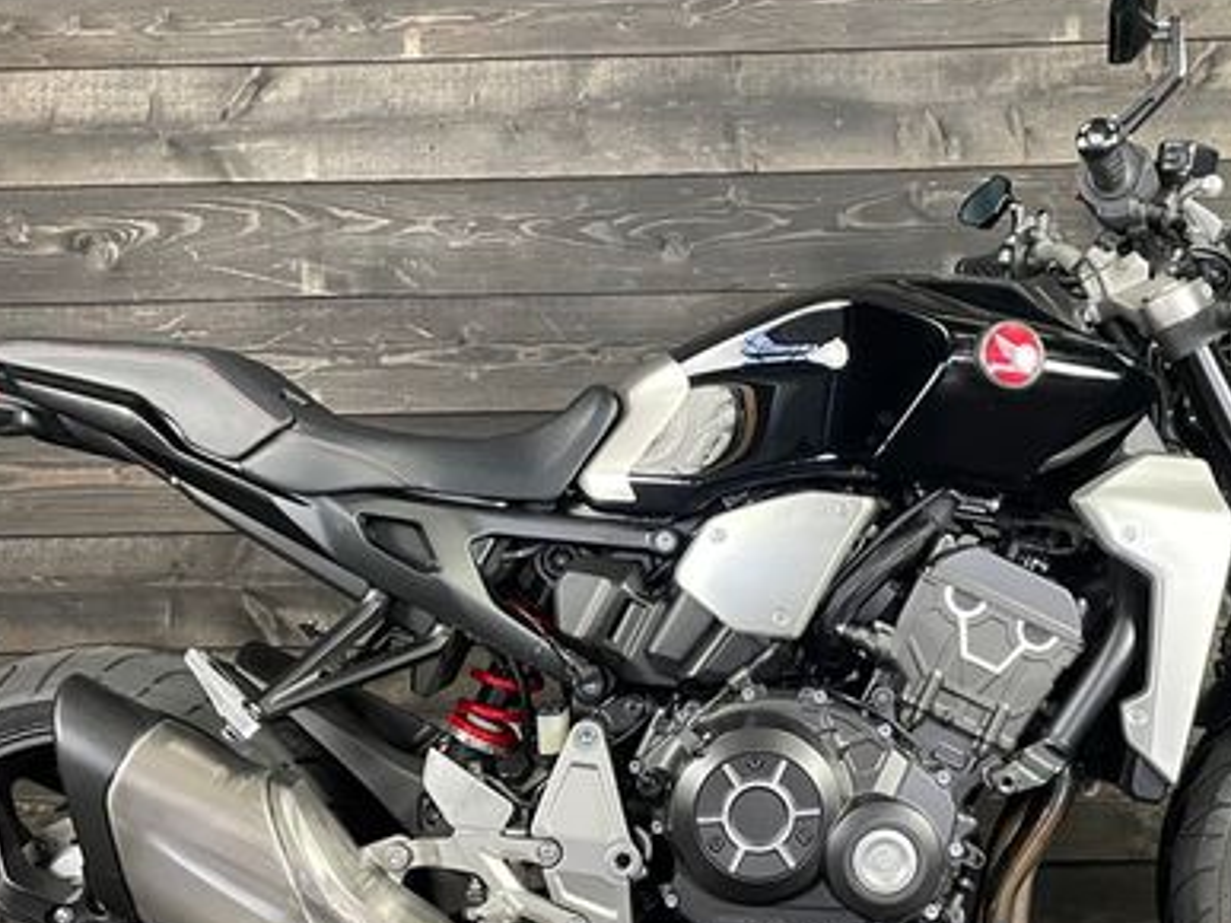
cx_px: 744
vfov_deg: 33.5
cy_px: 563
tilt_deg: -1.9
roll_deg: +1.4
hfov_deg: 43.6
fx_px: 1529
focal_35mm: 43
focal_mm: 4.2
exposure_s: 1/50
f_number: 1.6
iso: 500
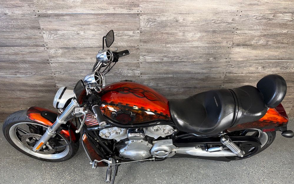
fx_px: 208
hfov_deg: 70.4
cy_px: 108
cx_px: 146
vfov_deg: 47.4
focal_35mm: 26
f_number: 1.78
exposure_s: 1/29
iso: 80
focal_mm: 6.76
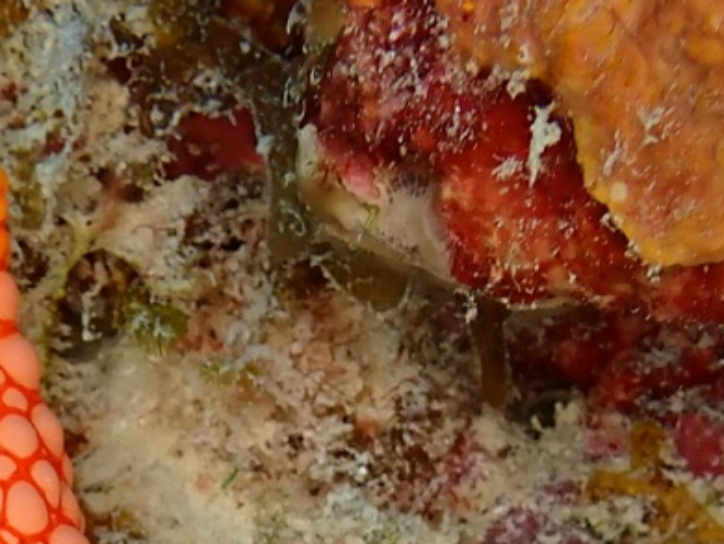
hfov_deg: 15.9
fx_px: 2574
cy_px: 1071
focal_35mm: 123
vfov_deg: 11.0
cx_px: 113
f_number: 3.2
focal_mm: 5.4
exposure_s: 1/500
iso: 100
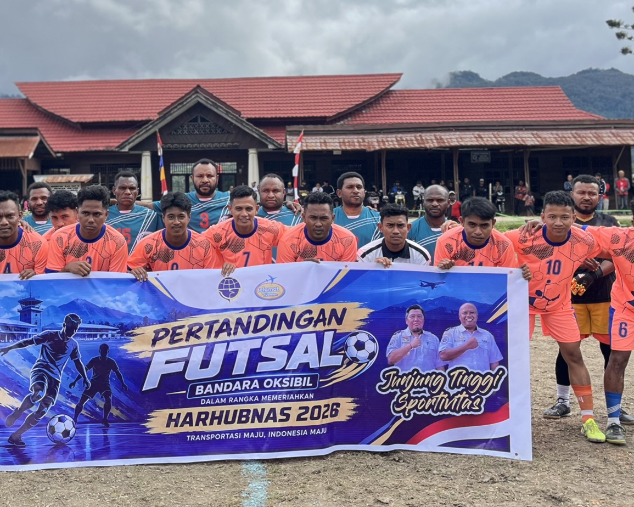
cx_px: 202
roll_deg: +1.1
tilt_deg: +4.2
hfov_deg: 40.5
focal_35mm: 45
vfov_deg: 32.9
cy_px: 134
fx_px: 844
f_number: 1.6
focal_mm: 5.1
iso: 50
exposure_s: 1/1600
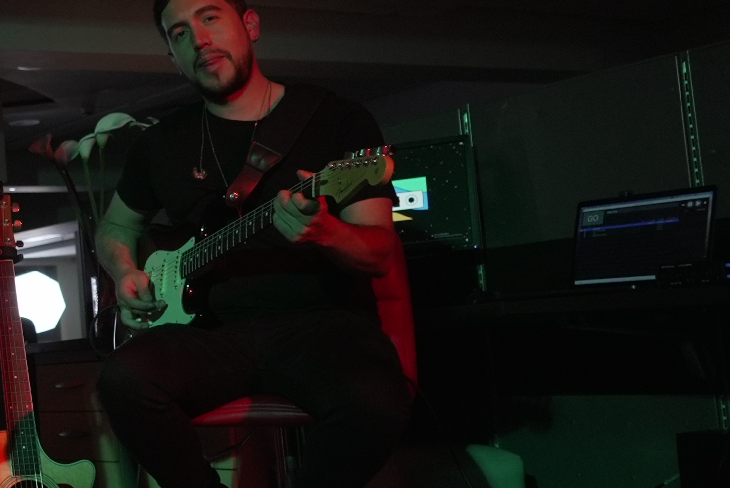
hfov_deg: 25.1
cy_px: 245
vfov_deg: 19.8
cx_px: -233
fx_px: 1400
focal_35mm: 69
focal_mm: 24
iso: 2500
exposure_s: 1/200
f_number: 4.5
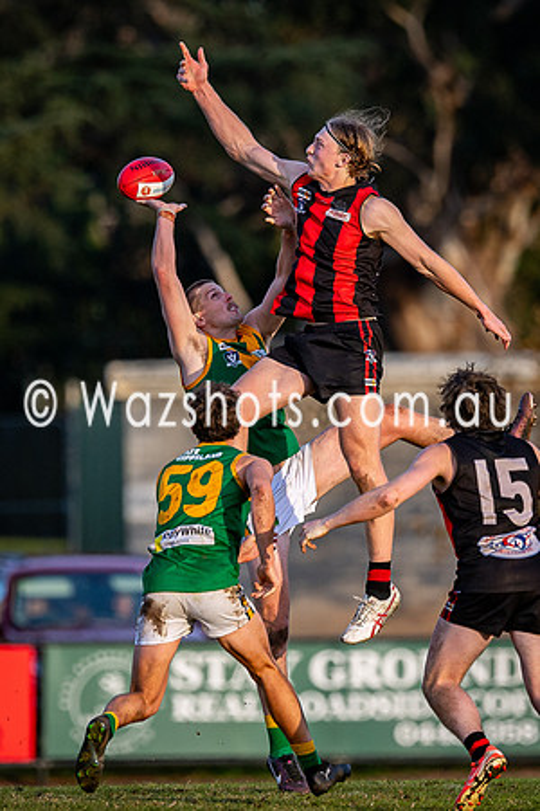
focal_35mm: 997
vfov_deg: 2.1
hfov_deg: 1.4
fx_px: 22424
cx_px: 302
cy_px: 387
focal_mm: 500
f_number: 4
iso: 560
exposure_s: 1/1600
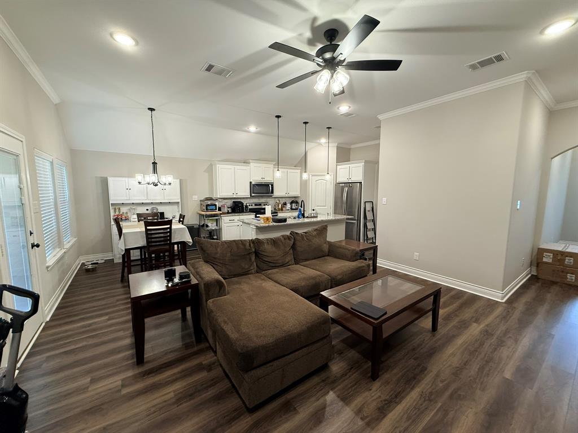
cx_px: 289
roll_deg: -1.0
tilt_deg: -6.6
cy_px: 216
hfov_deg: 102.1
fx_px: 234
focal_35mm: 14
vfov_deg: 85.7
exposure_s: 1/60
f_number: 2.2
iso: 200
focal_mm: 2.22
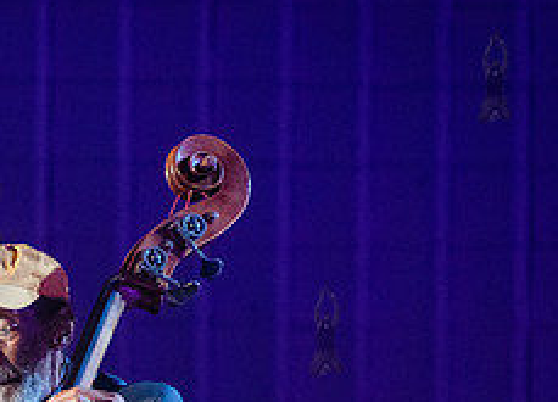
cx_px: -92
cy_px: 439
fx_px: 8059
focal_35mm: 507
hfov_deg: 4.0
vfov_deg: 2.9
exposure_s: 1/400
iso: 5000
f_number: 4
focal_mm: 185
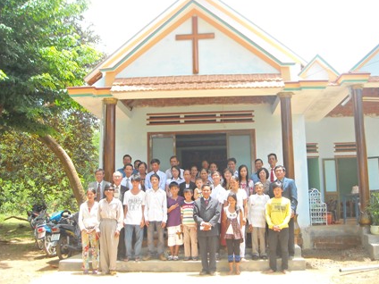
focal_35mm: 37
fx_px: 405
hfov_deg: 50.1
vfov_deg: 38.7
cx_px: 185
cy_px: 139
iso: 64
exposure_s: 1/209
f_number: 2.8
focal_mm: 5.7
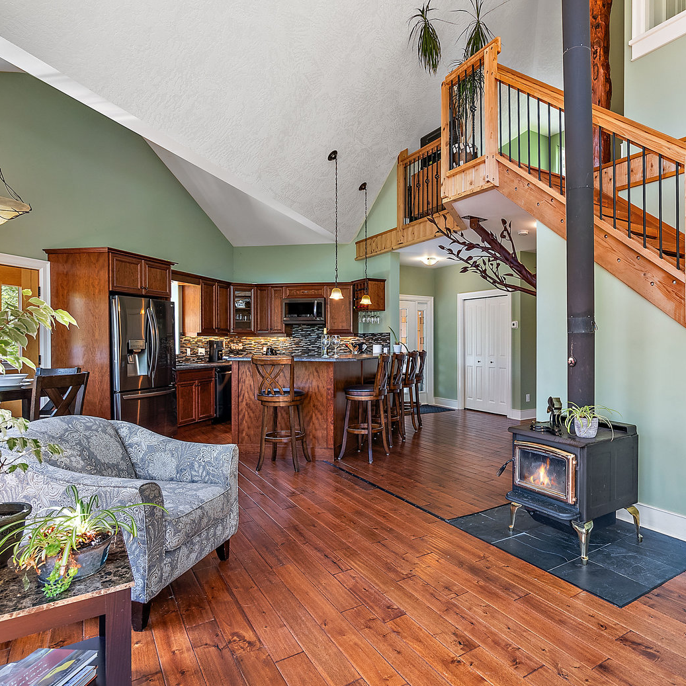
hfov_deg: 70.5
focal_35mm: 21
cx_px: 443
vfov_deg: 72.1
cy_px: 342
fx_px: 471
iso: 320
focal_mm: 16
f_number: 7.1
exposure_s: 1/8
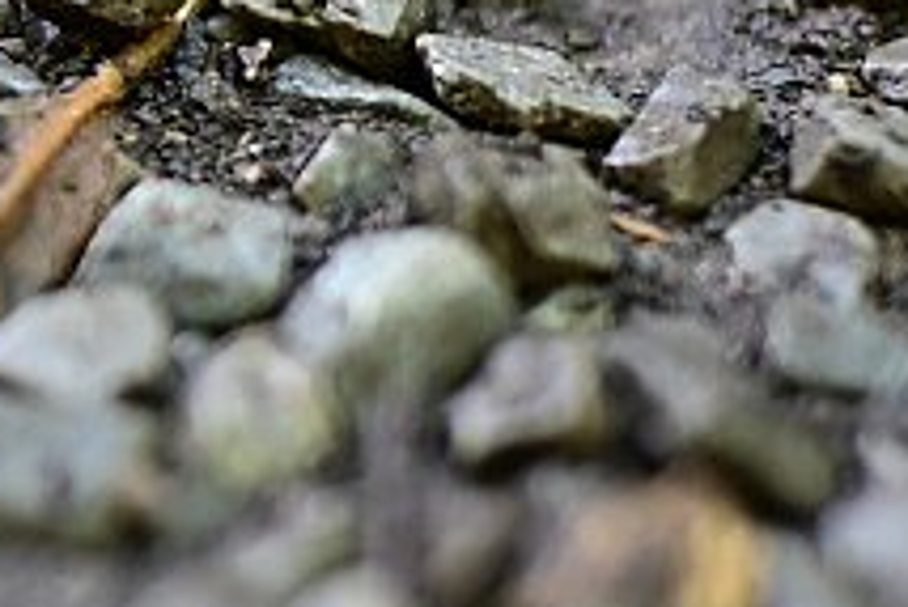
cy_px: -314
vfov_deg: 4.9
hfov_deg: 6.9
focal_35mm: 280
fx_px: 7067
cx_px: -1320
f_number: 2
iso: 2200
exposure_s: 1/160
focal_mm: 50
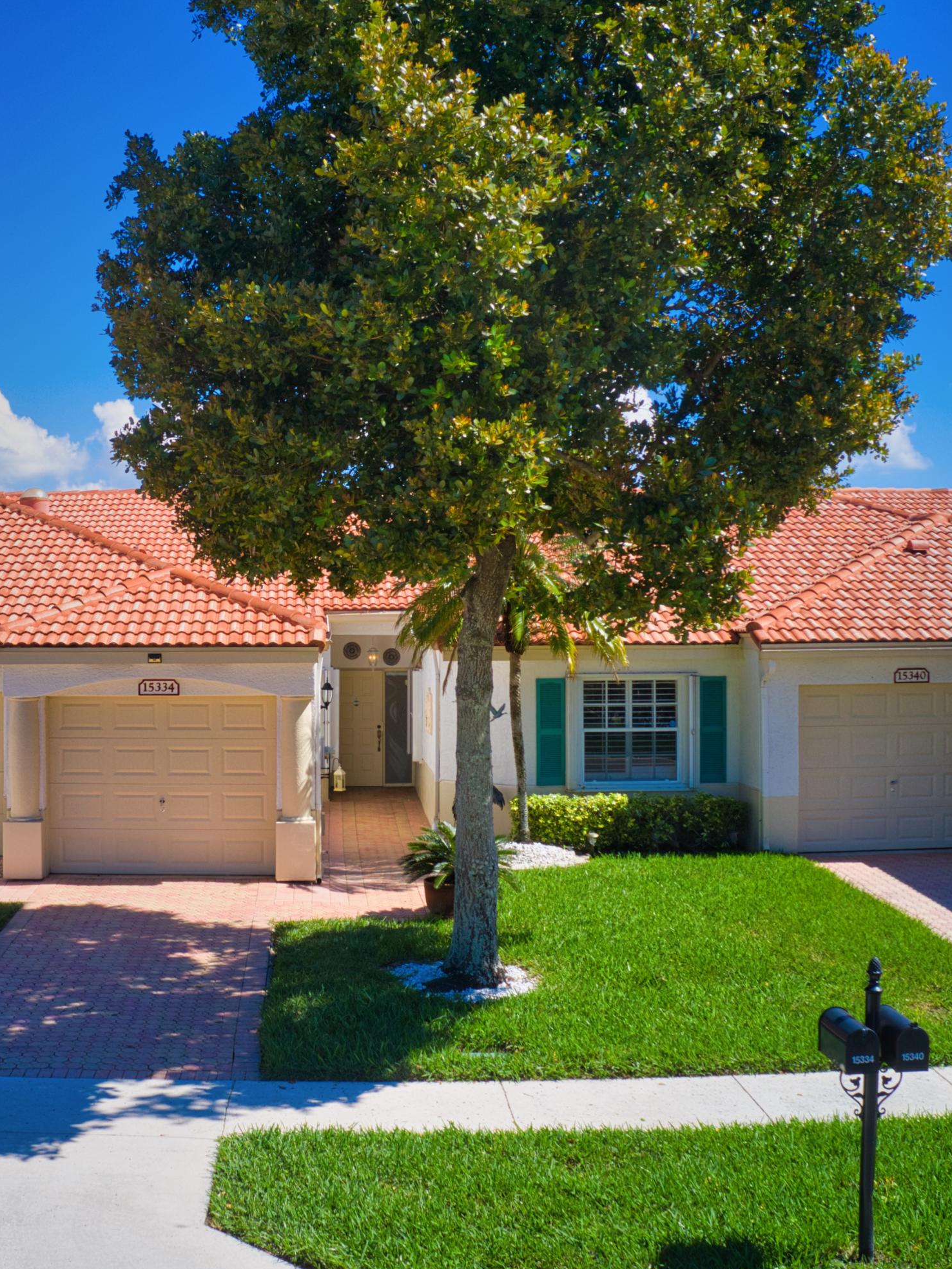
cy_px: 643
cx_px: 275
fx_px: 1503
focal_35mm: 41
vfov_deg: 45.8
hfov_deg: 34.6
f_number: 5.6
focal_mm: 10.26
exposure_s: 1/400
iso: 100
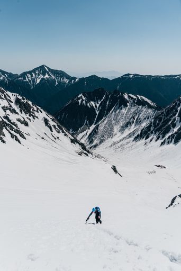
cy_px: 136
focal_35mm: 28
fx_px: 211
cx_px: 90
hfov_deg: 46.5
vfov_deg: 65.4
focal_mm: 28
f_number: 9
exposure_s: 1/1000
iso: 160
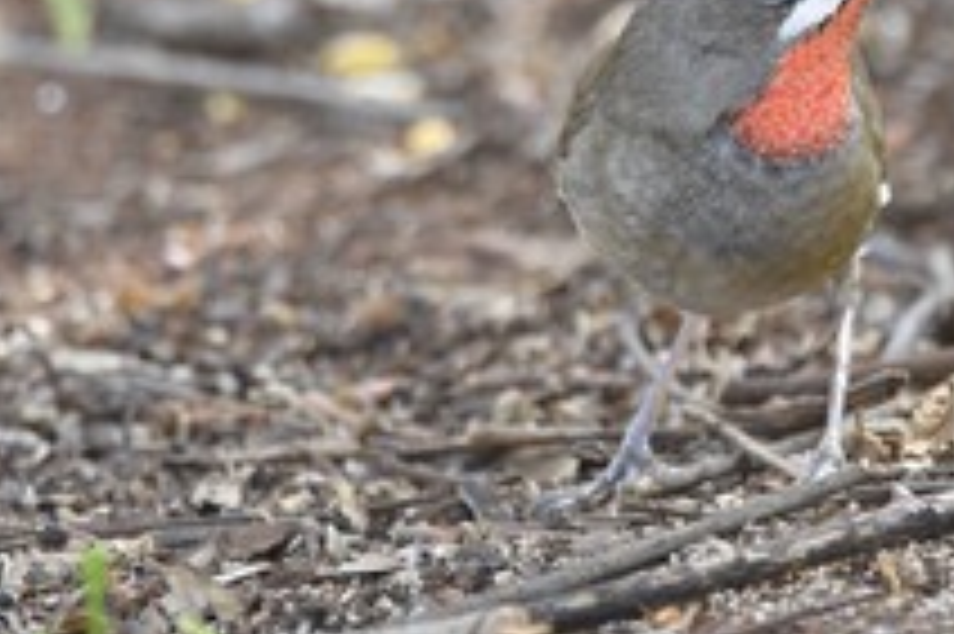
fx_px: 46099
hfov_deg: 1.2
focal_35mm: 1741
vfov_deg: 0.8
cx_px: 882
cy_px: 43
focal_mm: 600
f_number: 9
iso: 800
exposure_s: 1/80
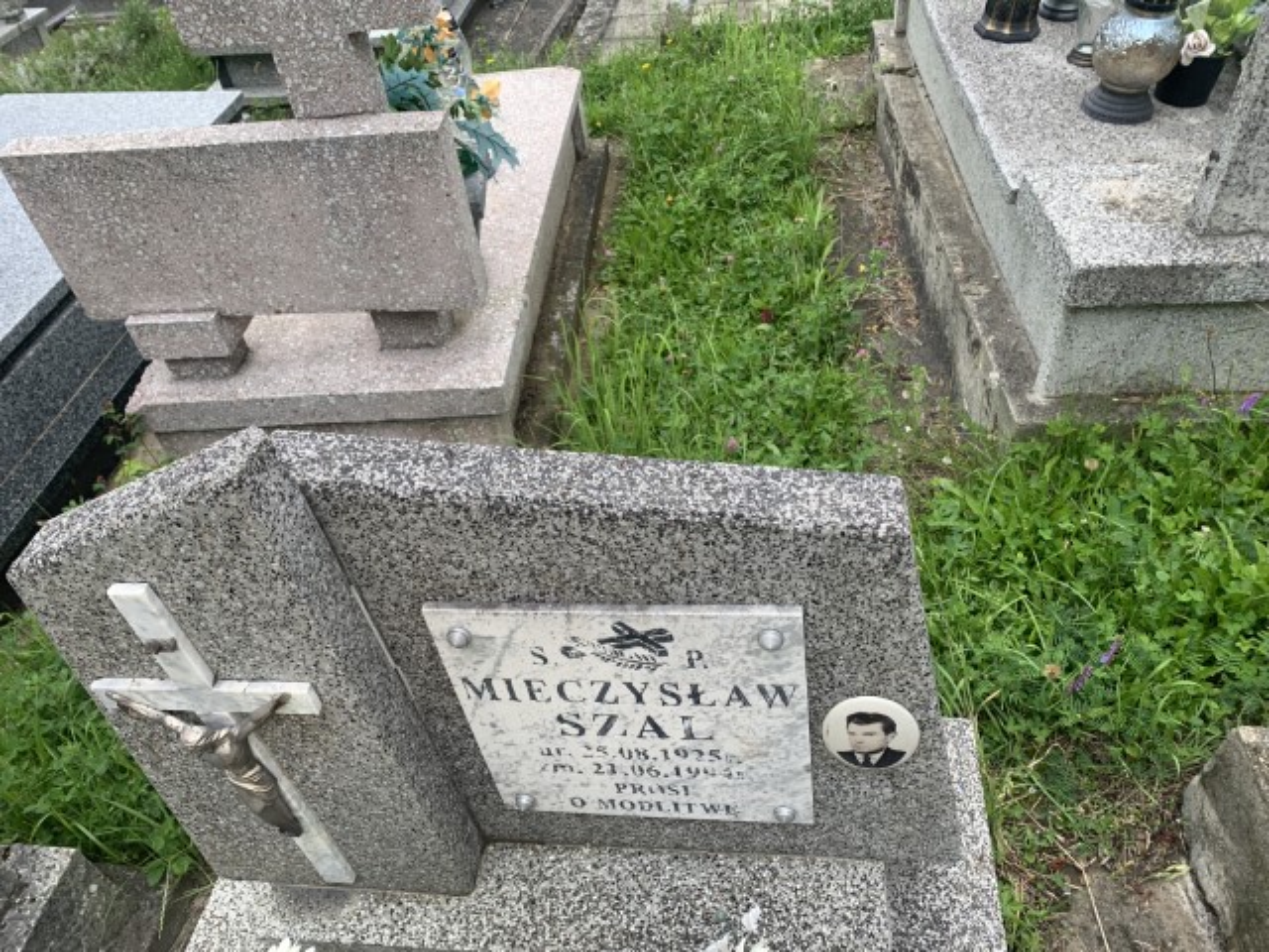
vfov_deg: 53.1
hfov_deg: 67.3
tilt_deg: -40.6
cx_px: 634
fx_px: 953
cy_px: 476
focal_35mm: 26
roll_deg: +4.0
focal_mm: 4.25
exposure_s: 1/274
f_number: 1.8
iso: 25
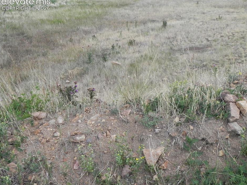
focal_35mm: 45
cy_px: 88
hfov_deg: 42.1
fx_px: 321
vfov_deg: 32.2
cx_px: 134
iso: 160
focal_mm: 7.3
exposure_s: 1/490
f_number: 3.2
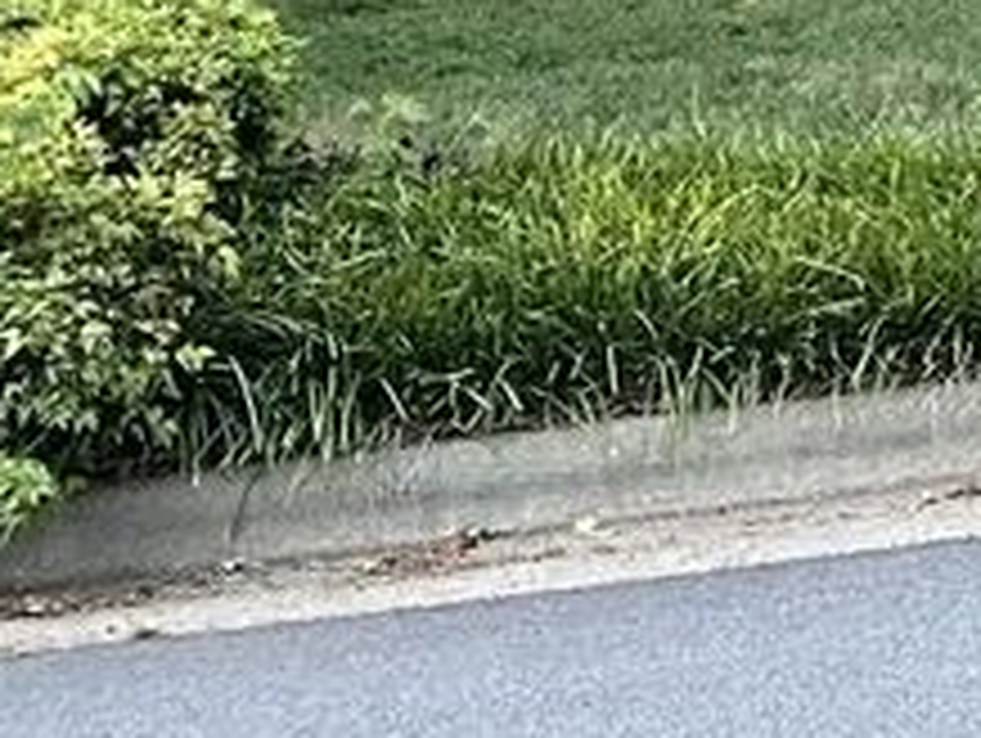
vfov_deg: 10.0
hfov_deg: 12.9
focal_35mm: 136
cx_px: 1863
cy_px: -806
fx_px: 3858
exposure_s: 1/122
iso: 40
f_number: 1.8
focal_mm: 3
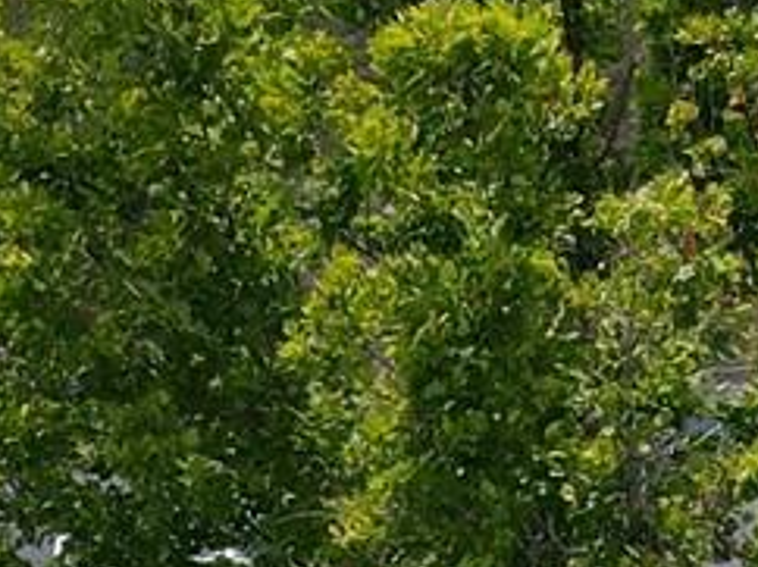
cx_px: 445
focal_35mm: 159
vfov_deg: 8.3
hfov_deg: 12.4
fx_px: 3478
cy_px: 1535
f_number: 2.8
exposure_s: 1/350
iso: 100
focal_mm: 4.5
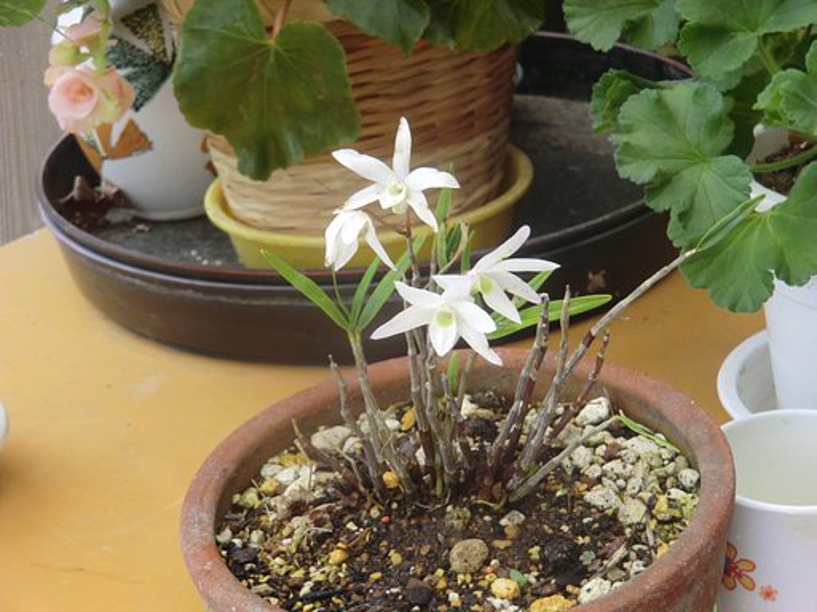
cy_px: 306
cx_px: 408
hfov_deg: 25.7
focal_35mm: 76
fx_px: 1794
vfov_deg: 19.4
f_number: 4.6
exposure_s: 1/80
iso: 125
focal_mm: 13.6
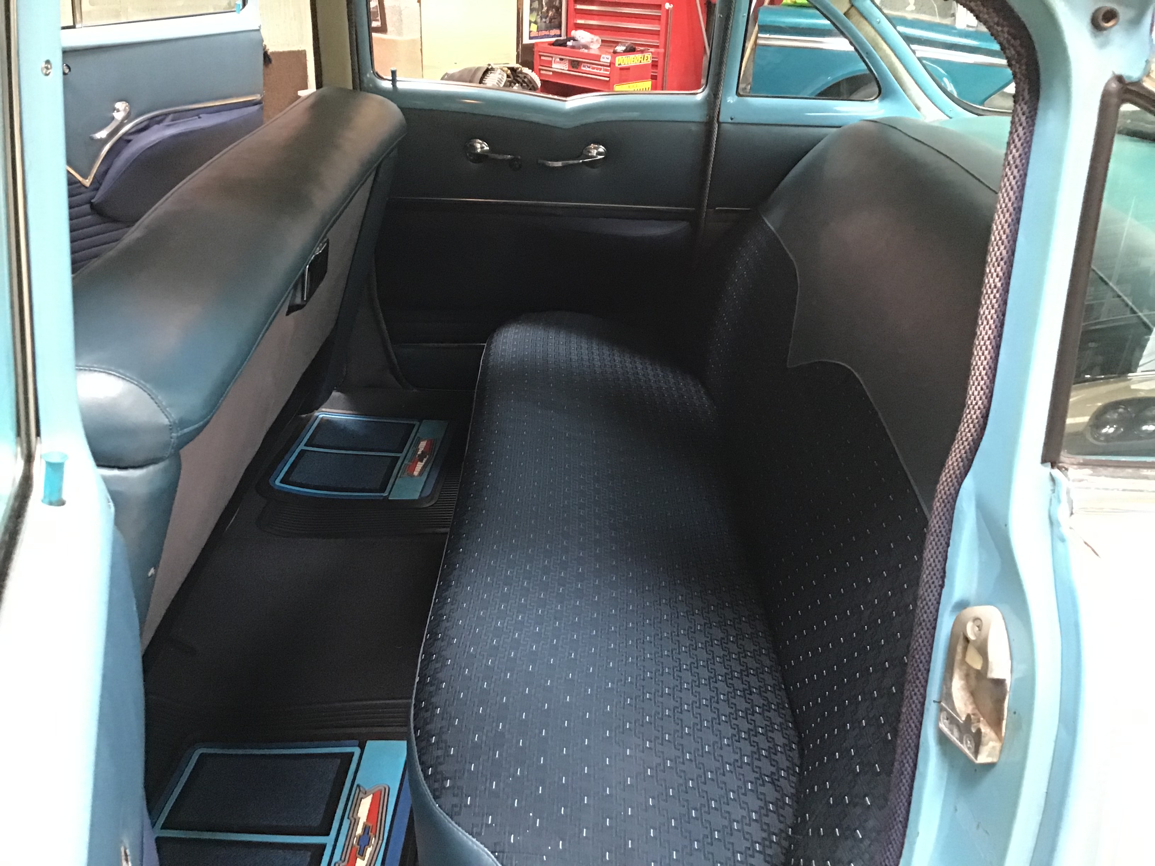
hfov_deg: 58.4
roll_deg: -2.6
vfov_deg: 45.4
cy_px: 433
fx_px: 1034
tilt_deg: -26.0
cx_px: 578
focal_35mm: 31
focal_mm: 3.3
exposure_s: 1/33
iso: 250
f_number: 2.4
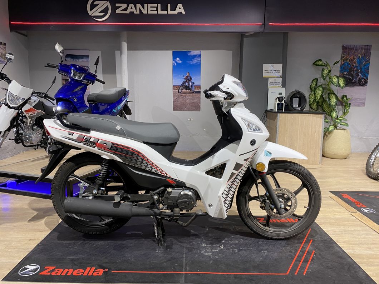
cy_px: 142
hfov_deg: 67.3
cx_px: 190
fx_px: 285
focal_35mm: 26
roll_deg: -0.4
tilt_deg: -8.5
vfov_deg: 53.1
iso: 80
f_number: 1.8
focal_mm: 4.25
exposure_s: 1/50
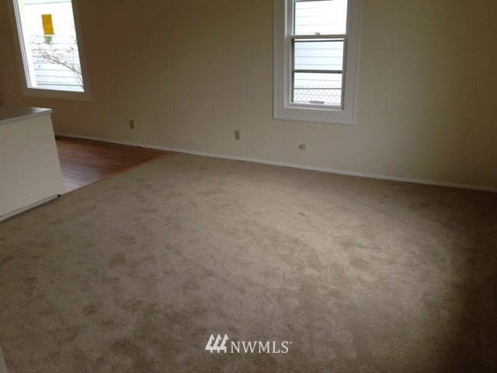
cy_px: 186
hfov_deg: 55.4
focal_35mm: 33
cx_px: 248
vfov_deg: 42.9
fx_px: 474
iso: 64
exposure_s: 1/60
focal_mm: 4.12
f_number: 2.4
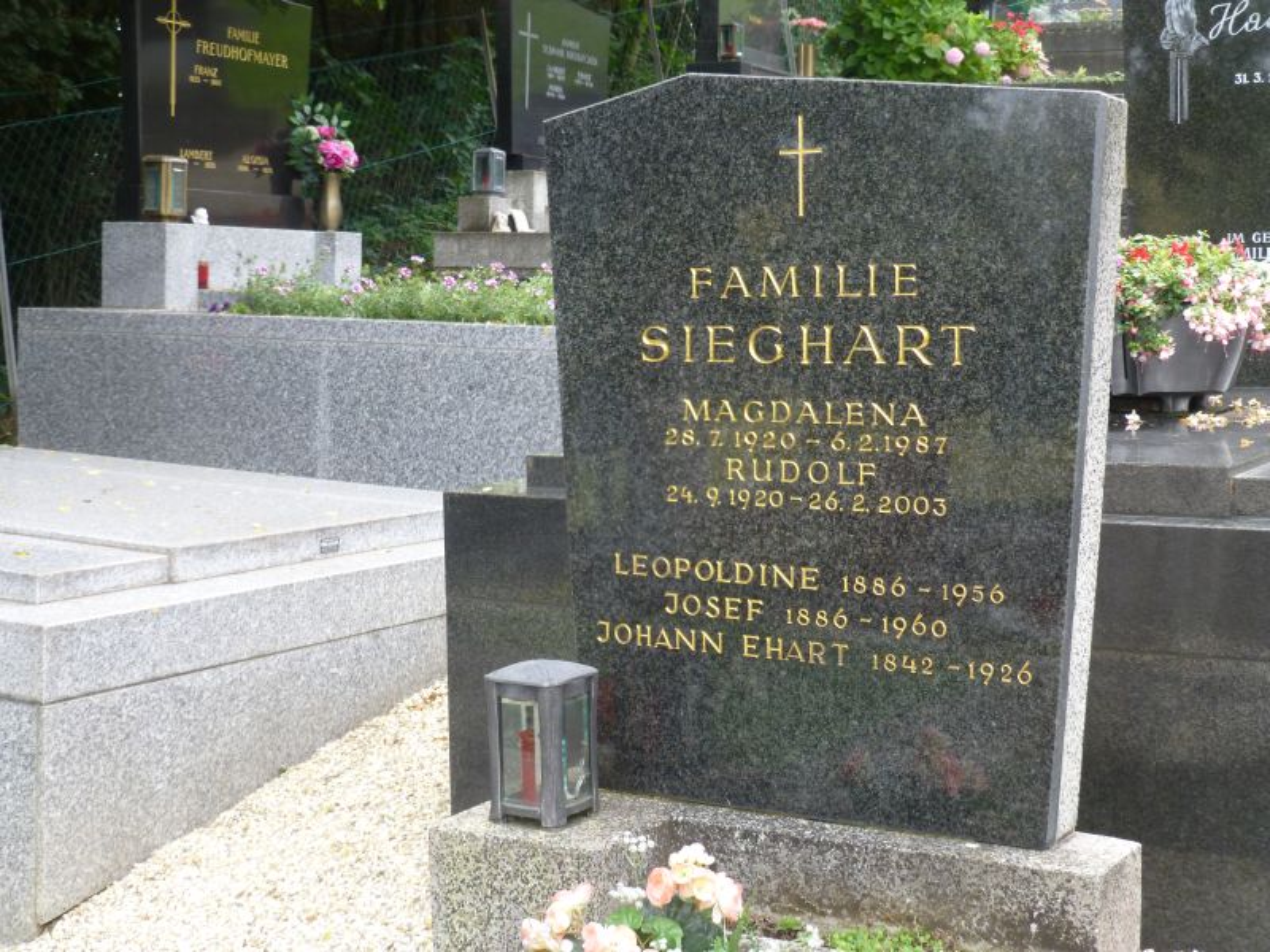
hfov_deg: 35.5
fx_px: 1981
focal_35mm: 54
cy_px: 476
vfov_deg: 27.0
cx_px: 635
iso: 200
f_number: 4.6
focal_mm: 9.7
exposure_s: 1/125
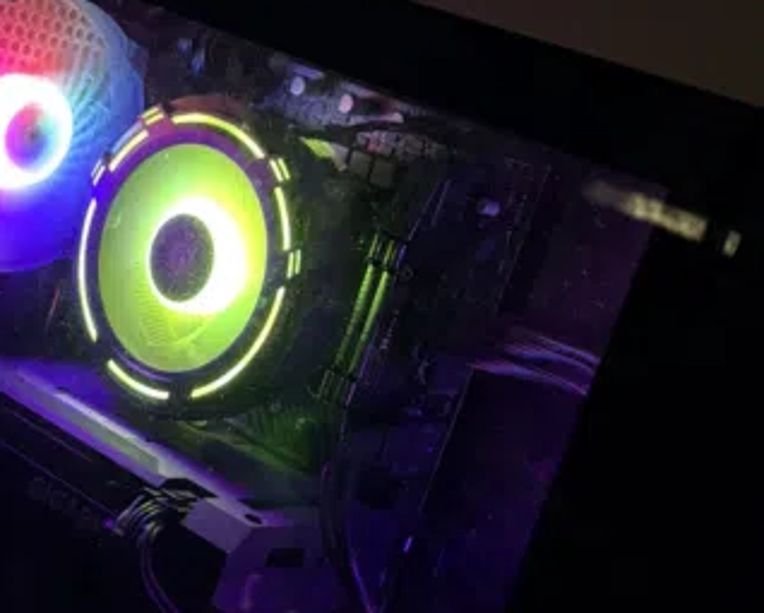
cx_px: 264
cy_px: 365
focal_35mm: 51
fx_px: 1154
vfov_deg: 29.7
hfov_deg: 36.3
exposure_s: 1/26
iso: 1000
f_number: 1.6
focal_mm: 5.96
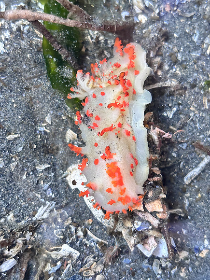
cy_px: 140
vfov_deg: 36.8
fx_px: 421
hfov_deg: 28.0
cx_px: 105
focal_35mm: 52
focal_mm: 5.96
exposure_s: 1/35
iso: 320
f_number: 1.6
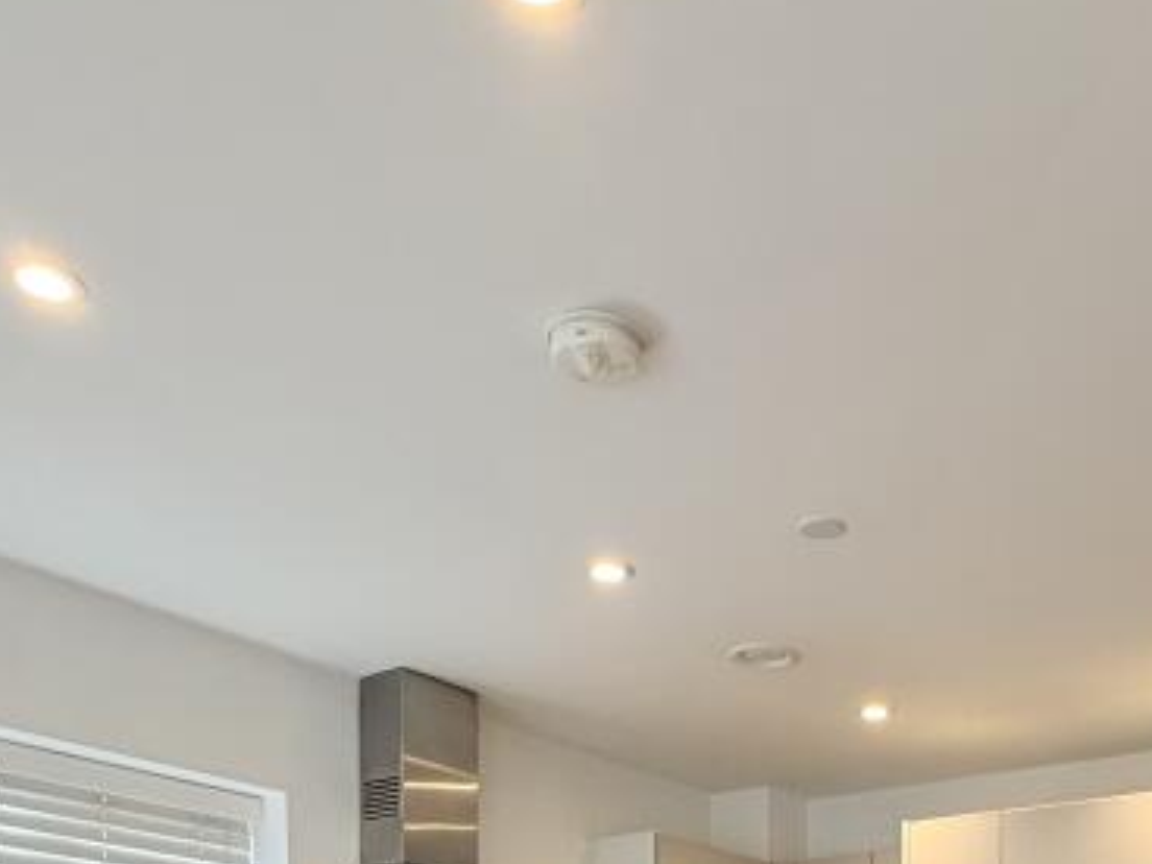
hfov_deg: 46.5
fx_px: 1298
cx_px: 836
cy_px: 1158
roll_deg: -0.1
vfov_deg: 29.0
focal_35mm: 39
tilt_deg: -2.9
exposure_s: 1/100
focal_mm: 2.22
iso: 250
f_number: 2.2
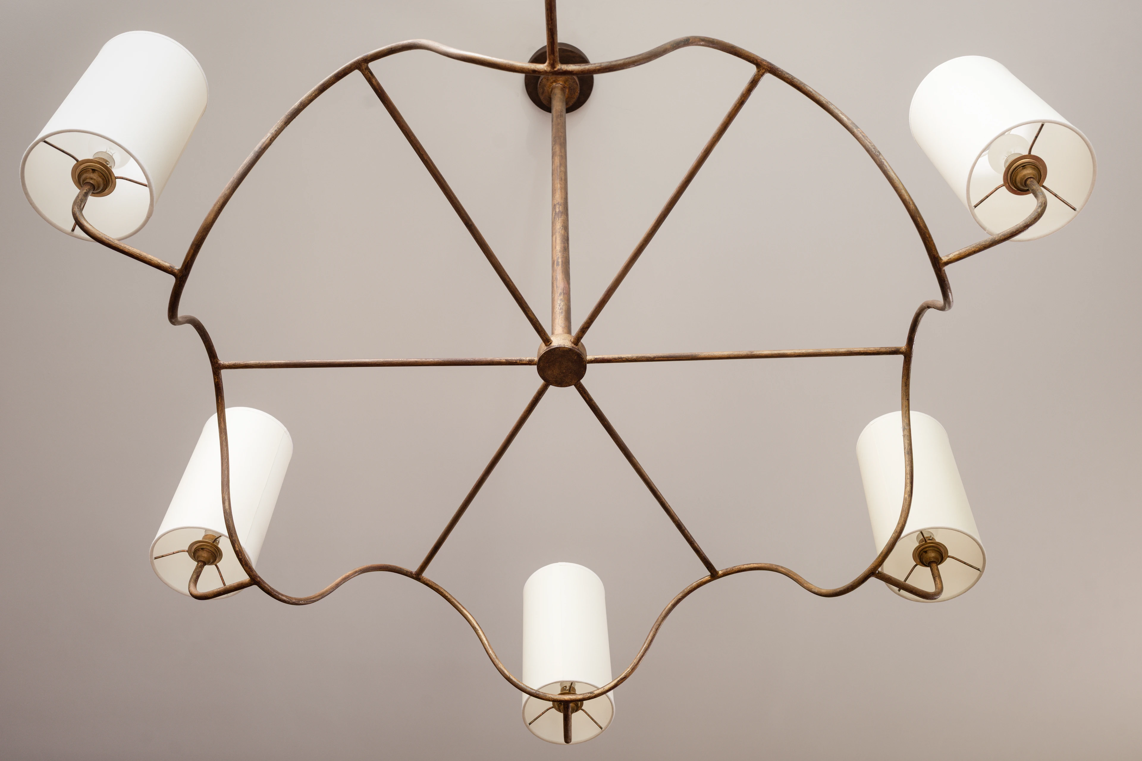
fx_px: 1110
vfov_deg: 37.9
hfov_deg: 54.4
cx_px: 571
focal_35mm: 35
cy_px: 380
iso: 200
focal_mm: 35
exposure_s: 1/40
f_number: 8
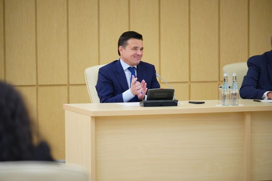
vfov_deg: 8.4
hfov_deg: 12.5
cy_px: 90
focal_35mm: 164
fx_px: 1239
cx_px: 136
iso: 2000
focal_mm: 164
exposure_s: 1/320
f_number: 2.8
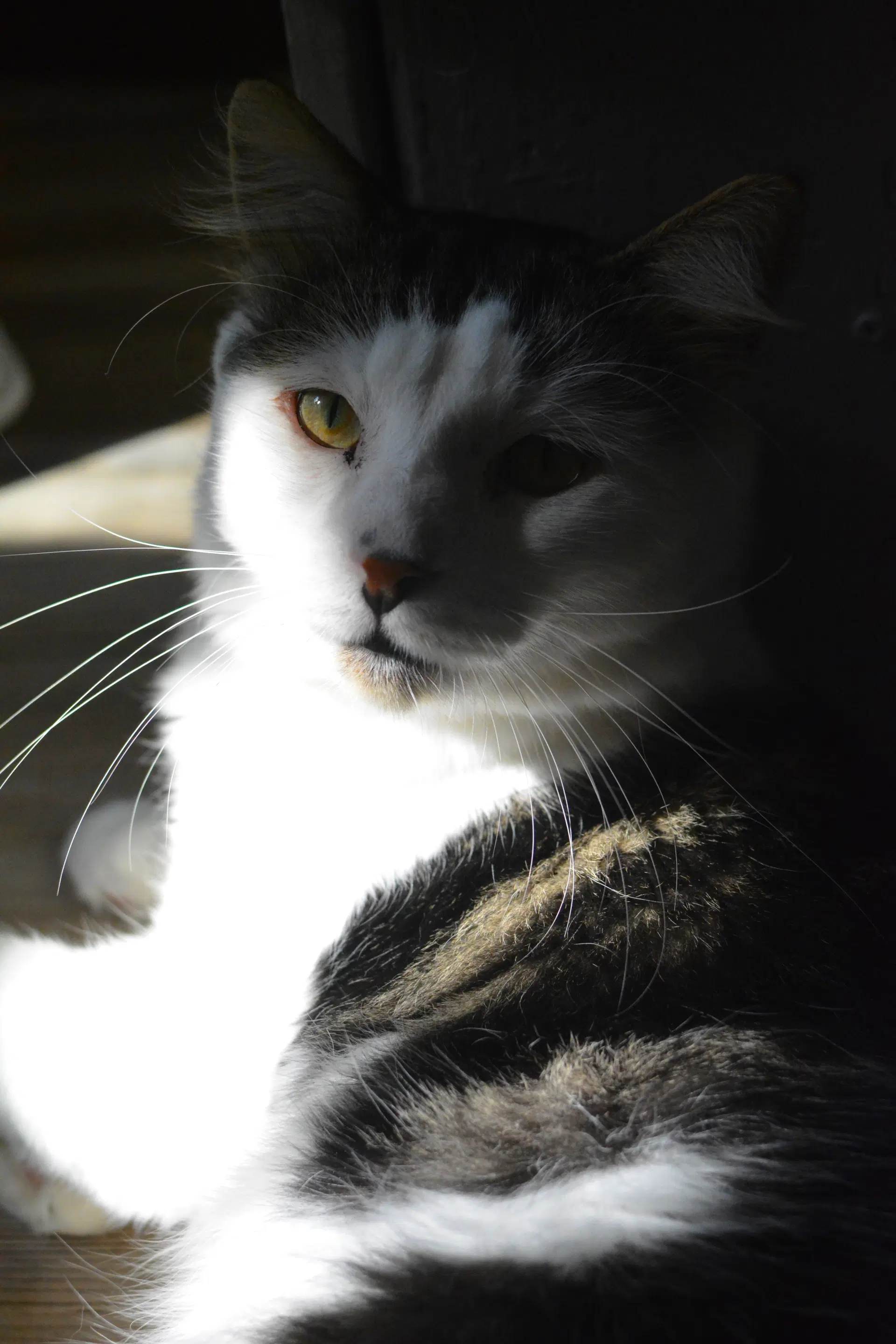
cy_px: 672
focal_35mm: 52
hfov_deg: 25.8
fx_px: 1960
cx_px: 448
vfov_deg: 37.9
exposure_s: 1/4000
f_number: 4
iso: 3200
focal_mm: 35
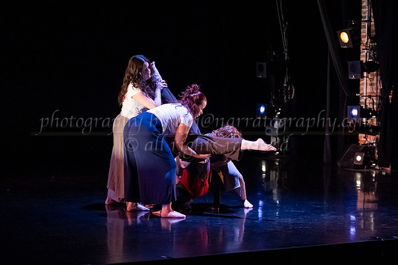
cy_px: 101
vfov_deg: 15.2
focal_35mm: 90
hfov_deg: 22.6
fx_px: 993
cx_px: 266
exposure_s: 1/320
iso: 4000
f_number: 3.2
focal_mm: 62
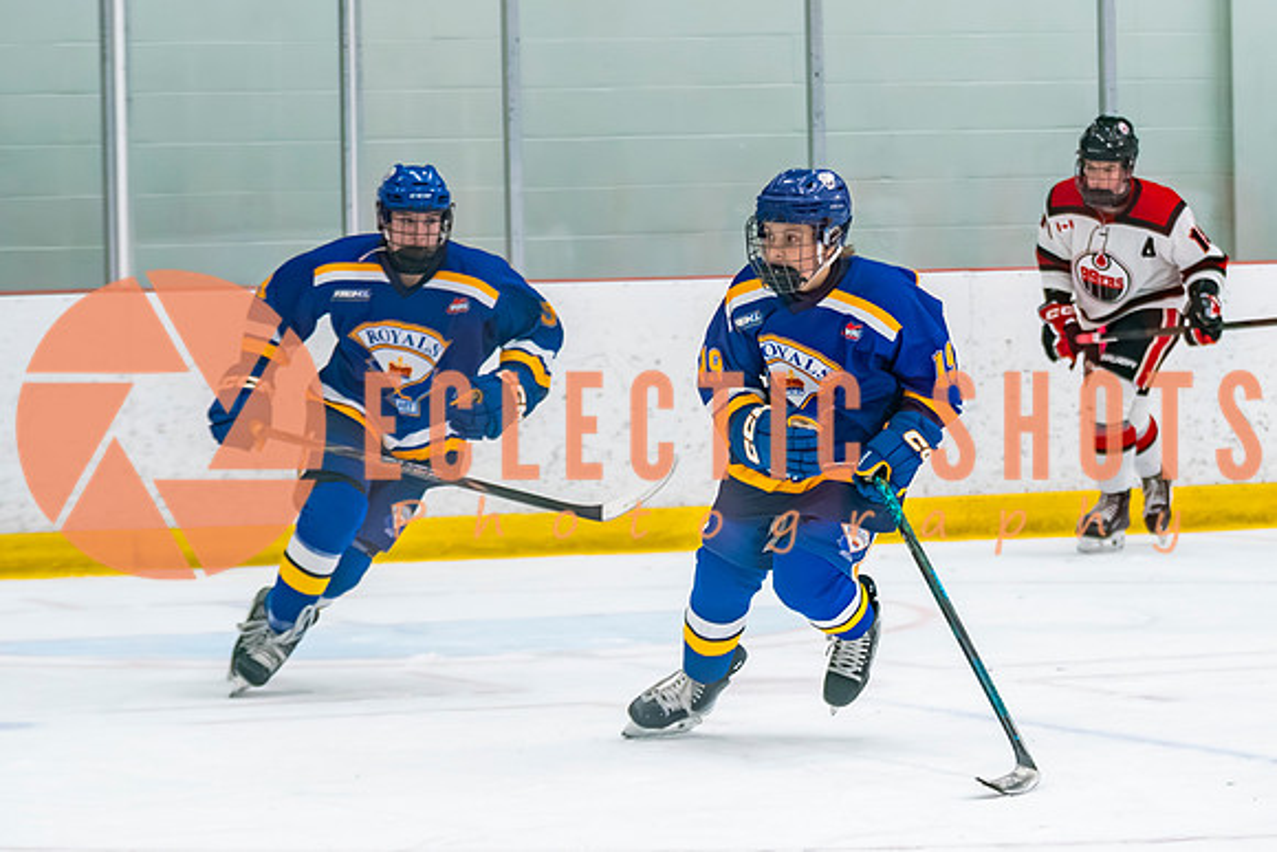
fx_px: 6626
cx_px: 824
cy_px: 426
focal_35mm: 187
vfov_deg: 7.4
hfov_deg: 11.0
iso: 2000
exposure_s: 1/640
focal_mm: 100
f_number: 2.8
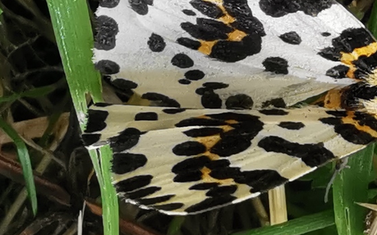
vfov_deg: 9.8
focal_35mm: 134
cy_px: 51
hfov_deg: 15.6
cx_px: 249
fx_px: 1377
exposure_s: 1/100
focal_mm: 2.26
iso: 64
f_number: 2.2
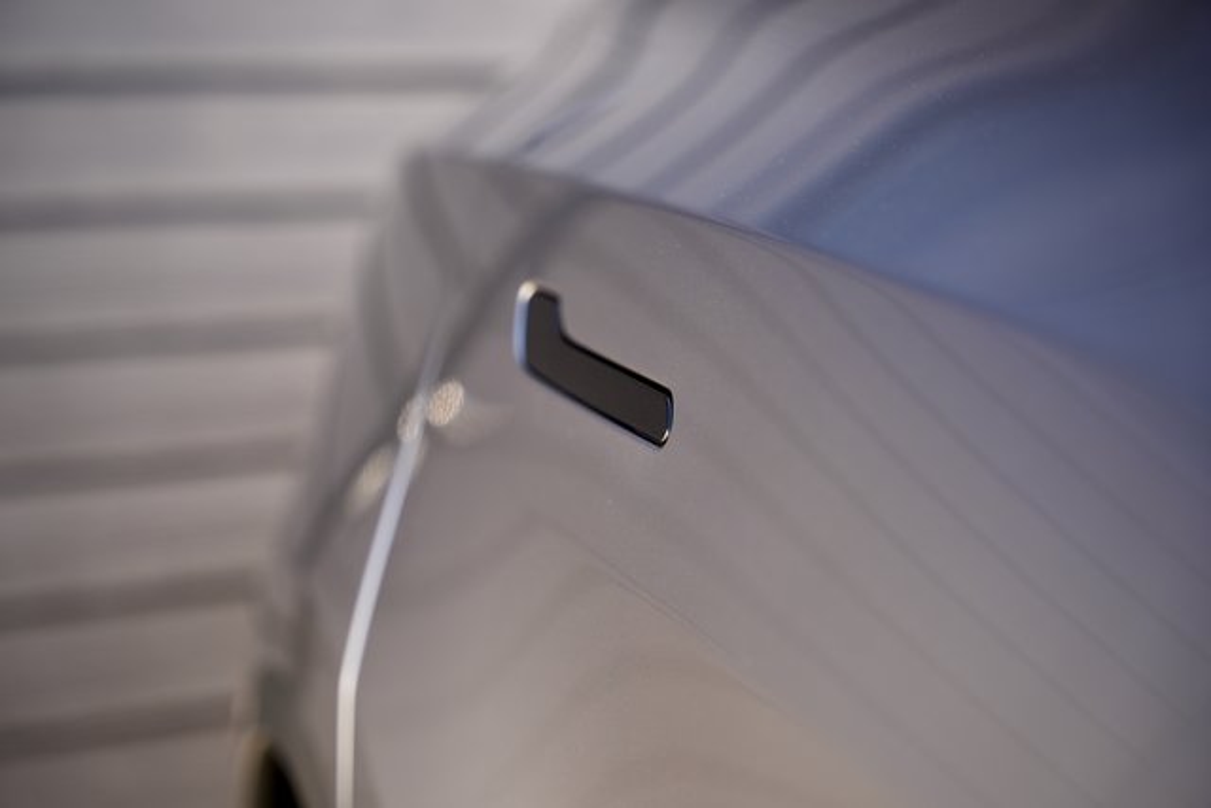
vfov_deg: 21.9
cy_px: 404
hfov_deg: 32.4
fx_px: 2086
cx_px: 606
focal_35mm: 62
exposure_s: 1/320
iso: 100
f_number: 2.8
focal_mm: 62
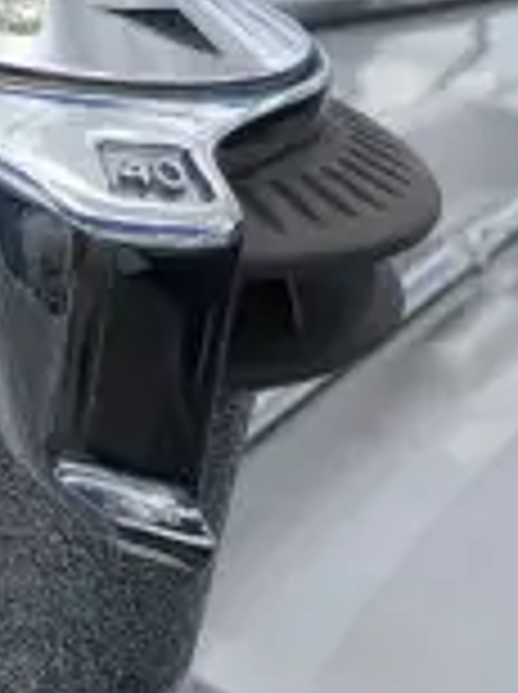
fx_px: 2501
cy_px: 324
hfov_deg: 11.4
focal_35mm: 125
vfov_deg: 15.8
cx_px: -221
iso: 40
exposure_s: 1/2564
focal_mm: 4.12
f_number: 2.2
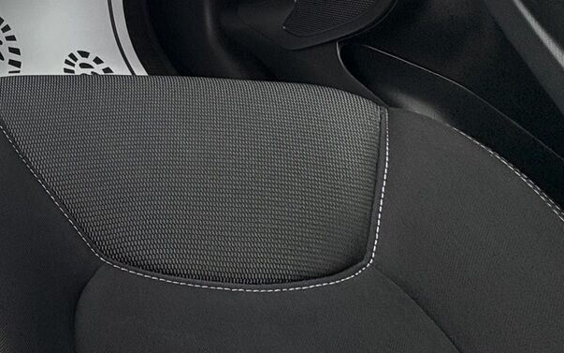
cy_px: -74
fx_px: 646
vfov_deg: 26.9
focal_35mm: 42
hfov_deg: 31.8
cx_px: -218
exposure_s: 1/227
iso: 64
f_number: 2.2
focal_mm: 2.22
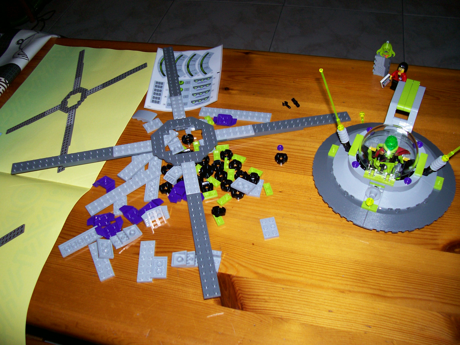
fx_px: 452
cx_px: 230
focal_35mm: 34
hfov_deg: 54.0
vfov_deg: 41.8
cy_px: 172
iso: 80
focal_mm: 5.6
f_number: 2.7
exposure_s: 1/64
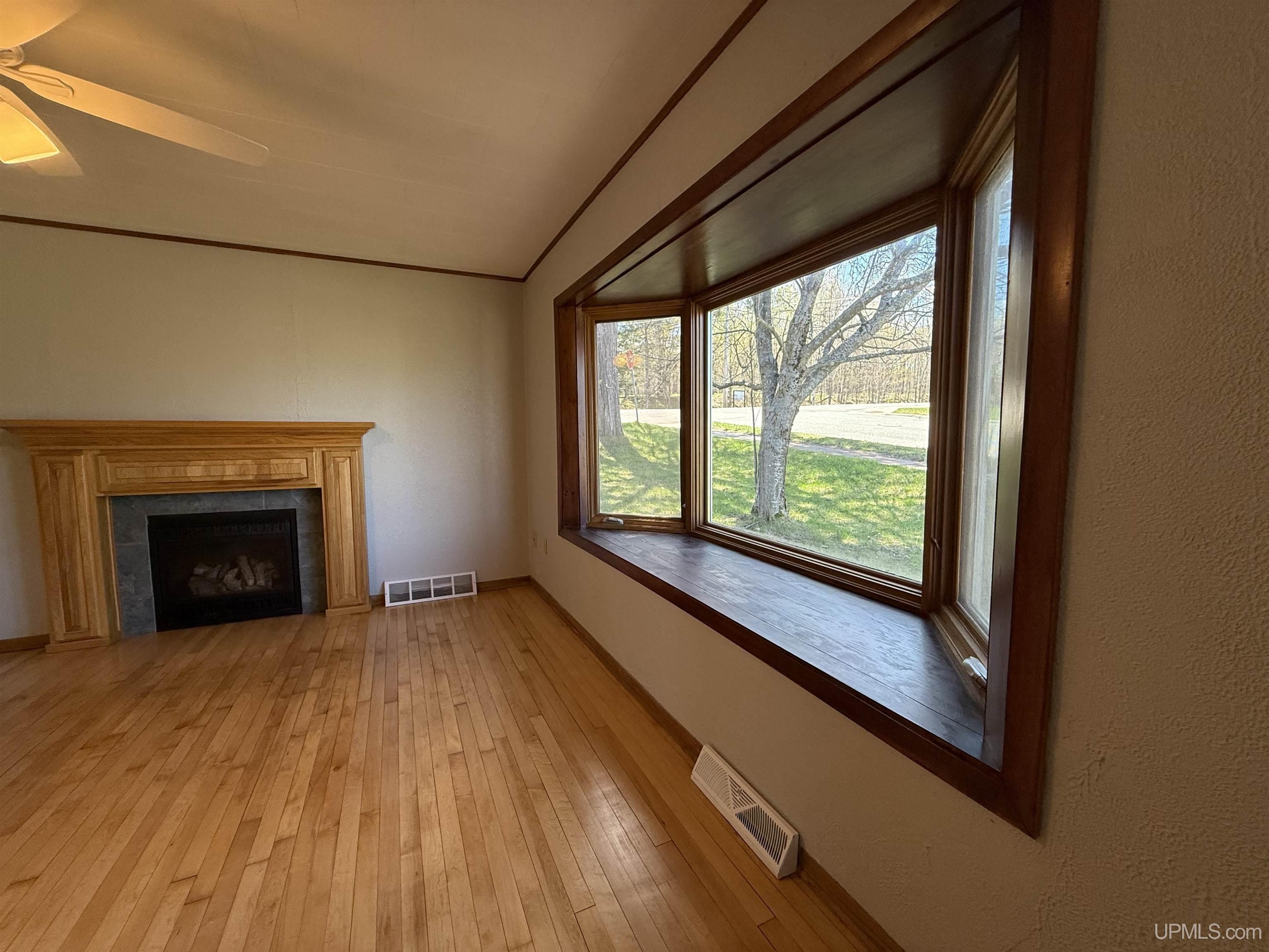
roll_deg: +0.9
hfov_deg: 102.1
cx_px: 634
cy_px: 476
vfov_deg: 85.7
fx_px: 513
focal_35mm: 14
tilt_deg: -4.6
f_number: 2.2
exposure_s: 1/120
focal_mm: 2.22
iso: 125
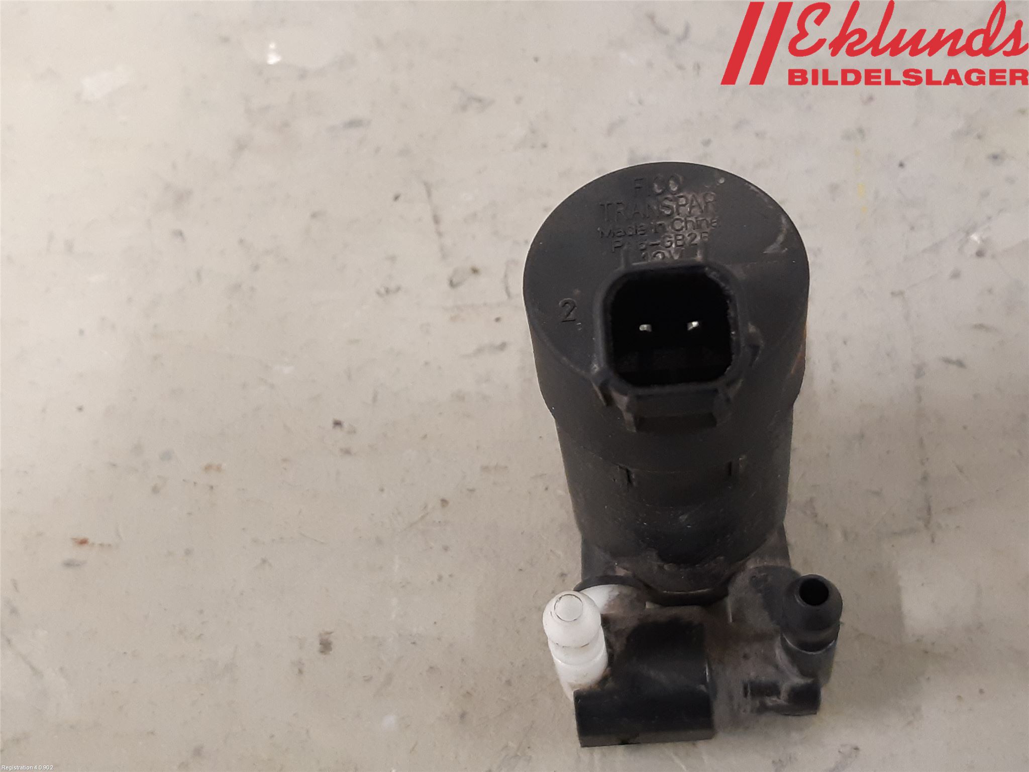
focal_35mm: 26
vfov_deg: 53.1
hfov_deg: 67.3
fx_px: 773
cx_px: 514
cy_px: 386
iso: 200
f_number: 1.7
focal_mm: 3.93
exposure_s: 1/33
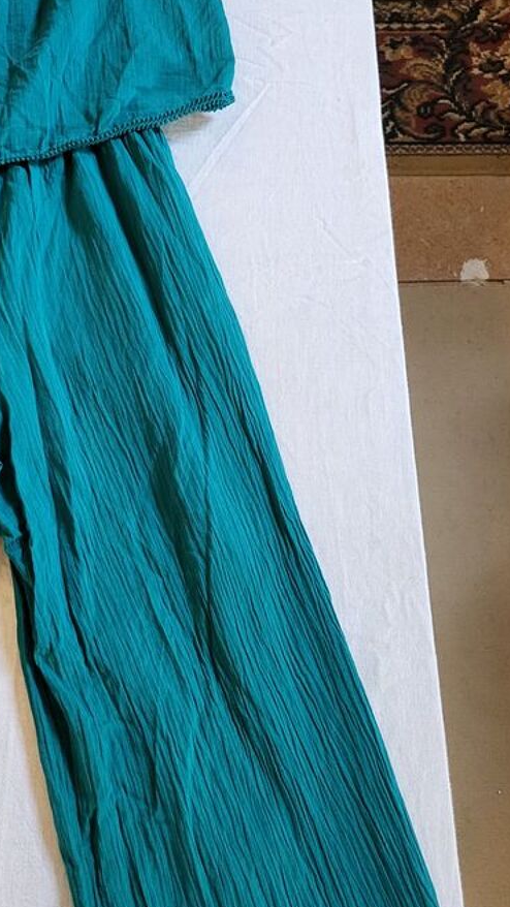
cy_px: 437
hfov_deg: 26.5
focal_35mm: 43
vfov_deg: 47.3
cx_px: 24
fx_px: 1034
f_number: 1.8
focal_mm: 5.4
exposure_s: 1/50
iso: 500
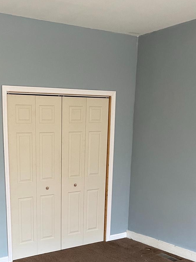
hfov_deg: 31.4
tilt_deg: -12.6
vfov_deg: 40.3
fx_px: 339
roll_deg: +0.5
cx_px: 41
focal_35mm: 45
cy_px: 210
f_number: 1.6
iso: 200
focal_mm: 5.1
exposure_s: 1/60
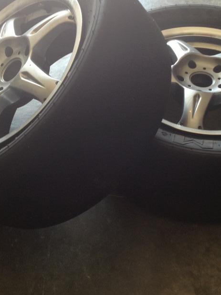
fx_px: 494
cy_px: 128
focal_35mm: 58
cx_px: 118
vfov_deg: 33.2
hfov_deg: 25.2
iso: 100
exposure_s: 1/120
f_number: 2.4
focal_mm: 4.3
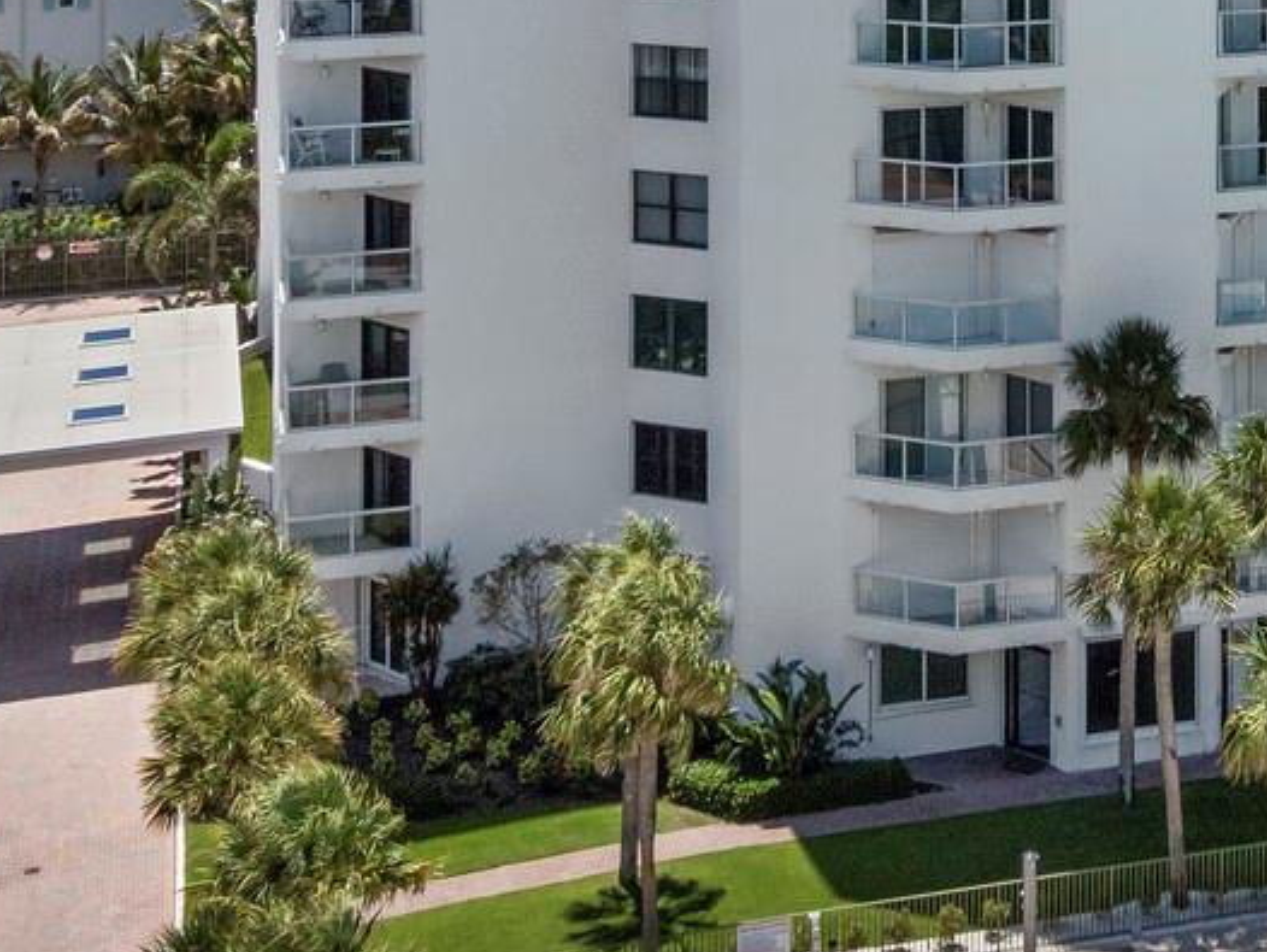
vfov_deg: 16.6
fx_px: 3113
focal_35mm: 85
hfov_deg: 22.0
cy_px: -224
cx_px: 1313
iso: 320
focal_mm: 14
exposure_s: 1/800
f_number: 10
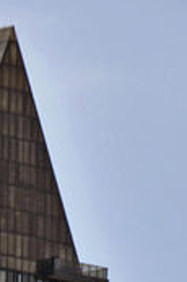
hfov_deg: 1.0
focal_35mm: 1327
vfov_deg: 1.6
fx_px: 10359
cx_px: -261
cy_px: 567
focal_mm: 170
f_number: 7.1
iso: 200
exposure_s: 1/2000
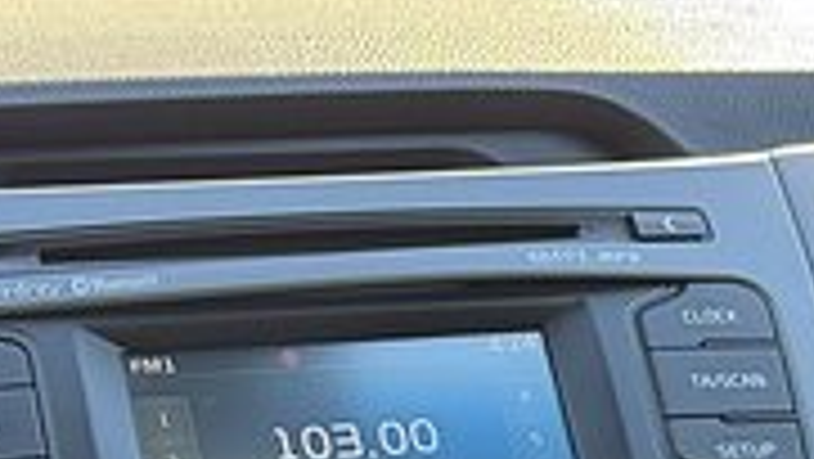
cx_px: 405
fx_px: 3412
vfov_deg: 7.5
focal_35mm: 158
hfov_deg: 13.6
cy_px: 702
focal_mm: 6.76
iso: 64
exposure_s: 1/123
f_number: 1.78
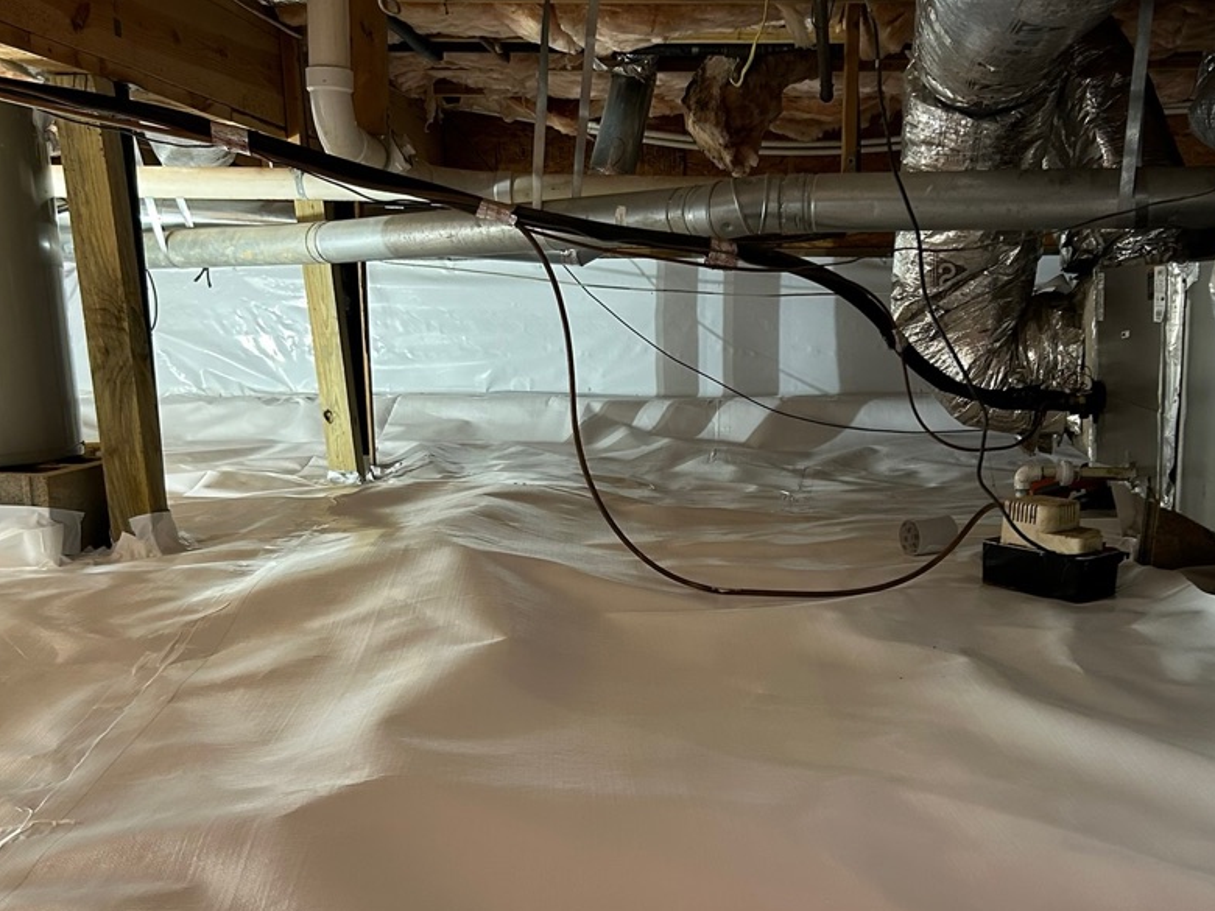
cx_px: 721
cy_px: 623
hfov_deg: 46.6
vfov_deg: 35.5
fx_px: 1404
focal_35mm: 40
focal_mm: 5.7
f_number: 1.5
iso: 200
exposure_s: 1/60
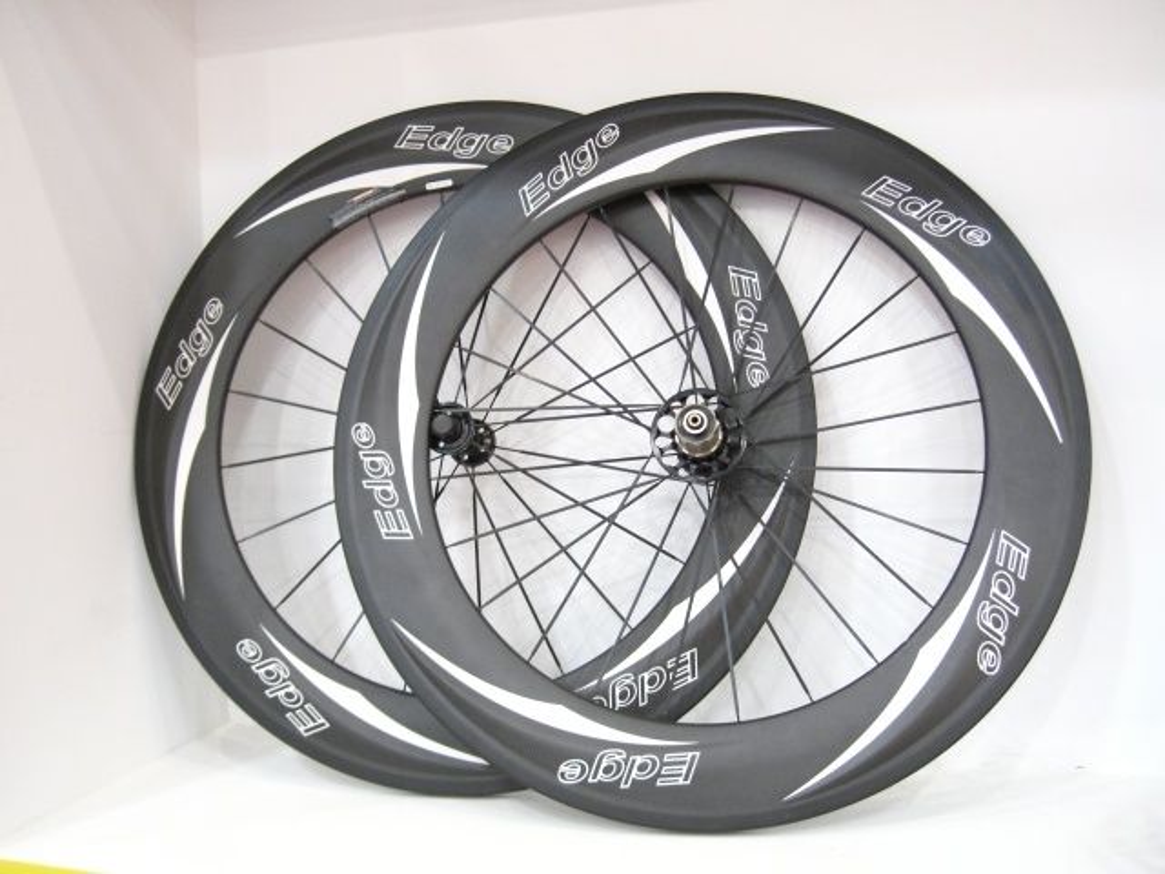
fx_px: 1279
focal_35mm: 38
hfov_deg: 49.0
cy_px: 437
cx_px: 582
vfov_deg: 37.7
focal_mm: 7.9
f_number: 2.8
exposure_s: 1/20
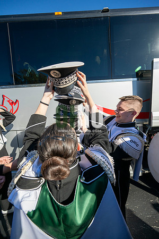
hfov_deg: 81.2
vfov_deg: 104.3
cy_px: 120
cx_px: 80
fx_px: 93
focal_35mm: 14
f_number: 5
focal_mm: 14
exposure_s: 1/2000
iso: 400
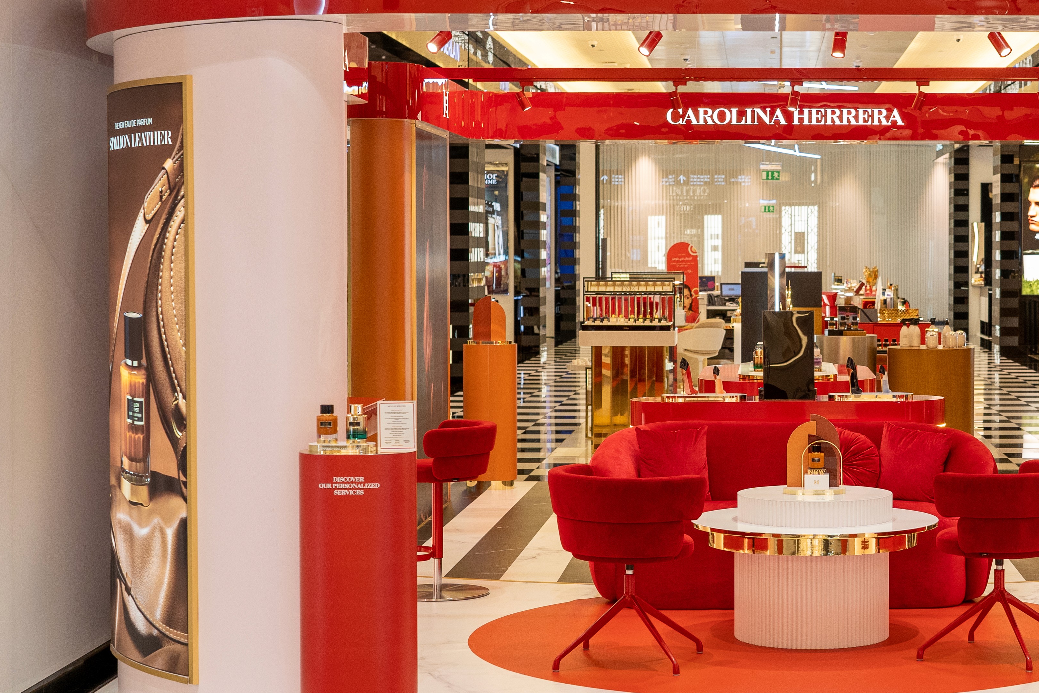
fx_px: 2136
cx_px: 800
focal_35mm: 74
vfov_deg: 18.4
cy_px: 310
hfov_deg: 26.9
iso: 800
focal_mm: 40
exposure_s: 1/160
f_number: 4
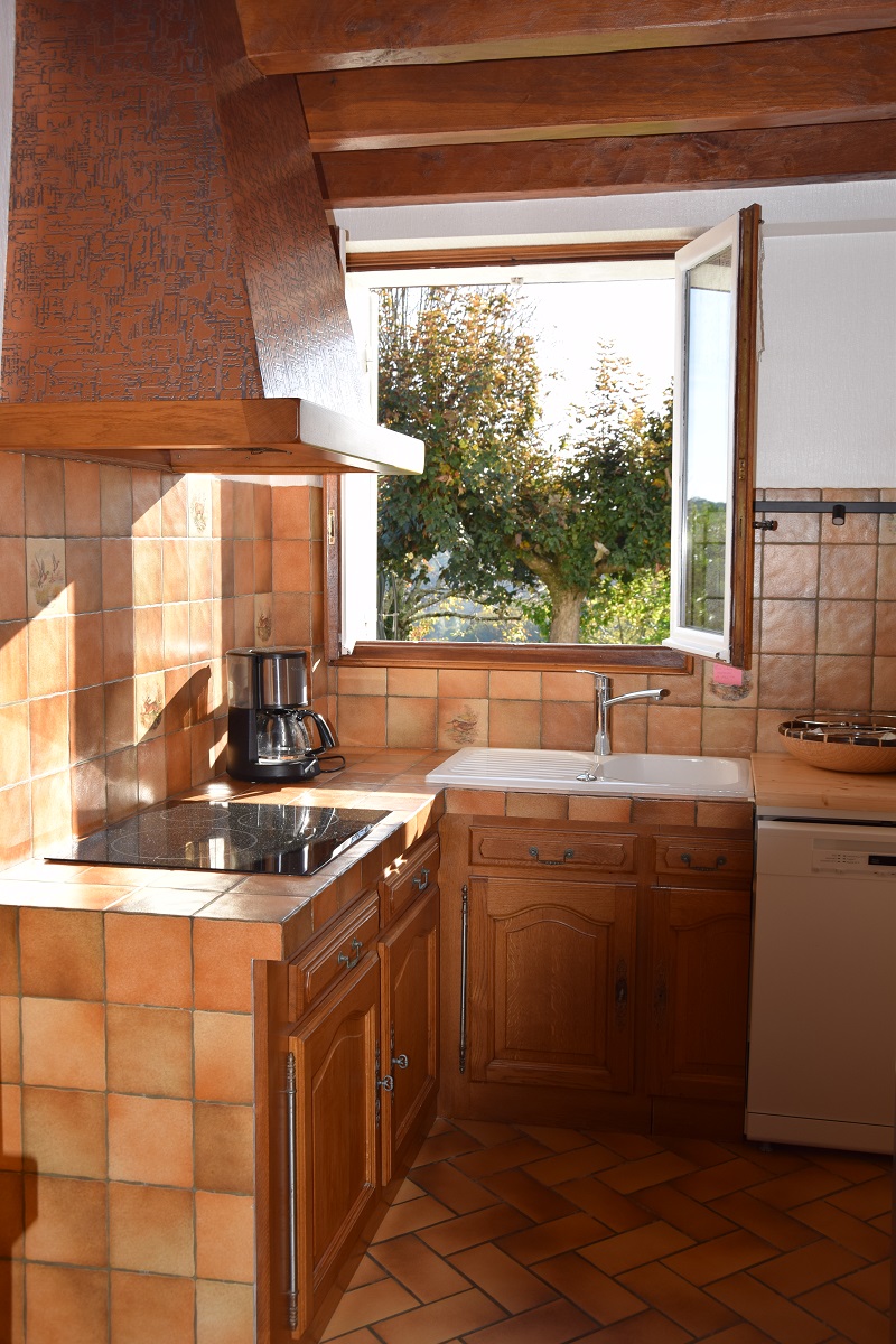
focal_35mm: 36
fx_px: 1344
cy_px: 672
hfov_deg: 36.9
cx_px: 448
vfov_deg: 53.1
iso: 125
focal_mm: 24
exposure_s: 1/125
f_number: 5.6
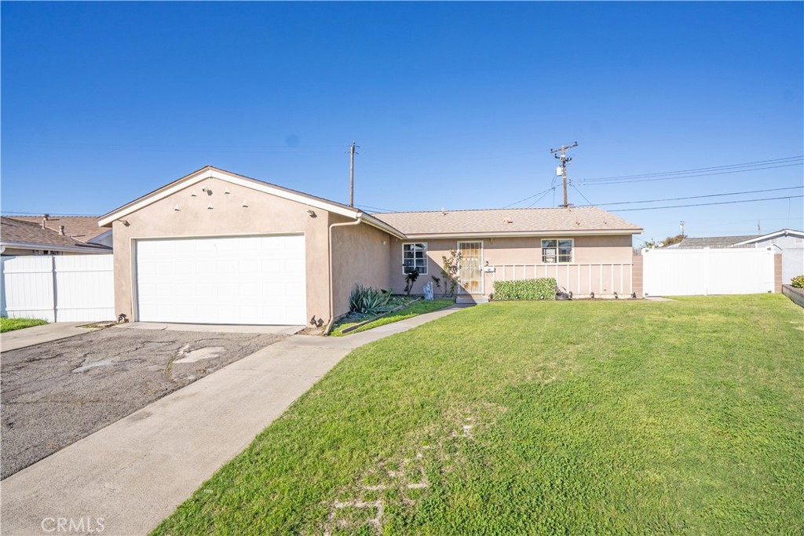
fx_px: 335
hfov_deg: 100.4
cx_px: 402
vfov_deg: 77.3
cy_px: 268
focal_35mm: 15
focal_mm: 10
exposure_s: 1/400
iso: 200
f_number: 9
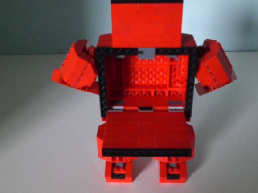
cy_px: 89
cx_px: 139
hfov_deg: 44.8
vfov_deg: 34.3
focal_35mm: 42
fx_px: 313
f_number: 3.1
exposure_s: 1/60
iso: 400
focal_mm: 6.3
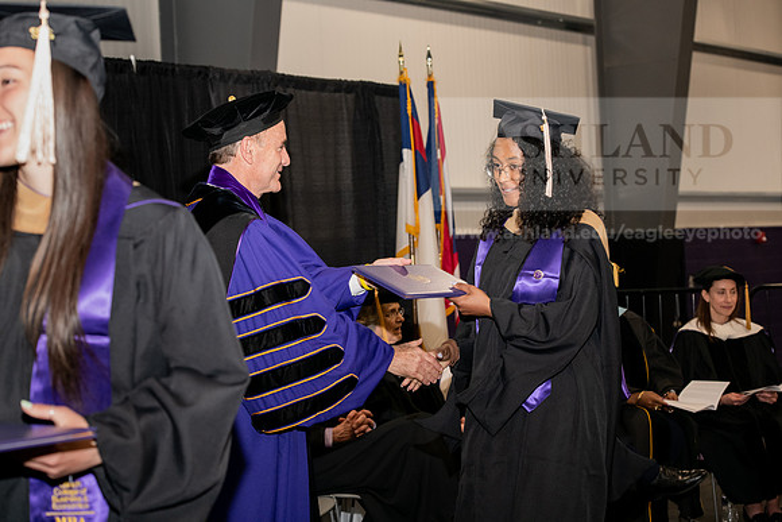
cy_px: 261
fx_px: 1629
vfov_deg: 18.2
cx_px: 391
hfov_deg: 27.0
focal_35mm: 75
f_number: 5.6
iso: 1600
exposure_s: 1/200
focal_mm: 75
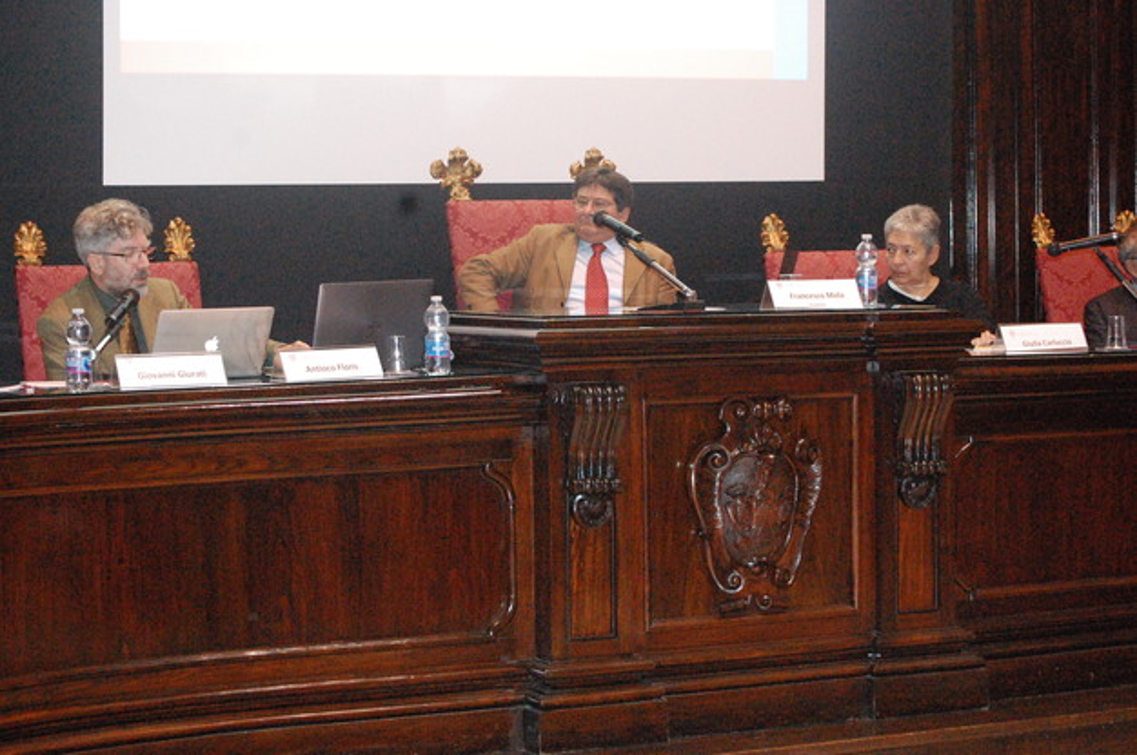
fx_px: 2603
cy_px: 378
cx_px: 568
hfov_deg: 24.6
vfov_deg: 16.5
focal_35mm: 82
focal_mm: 55
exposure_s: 1/60
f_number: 5.6
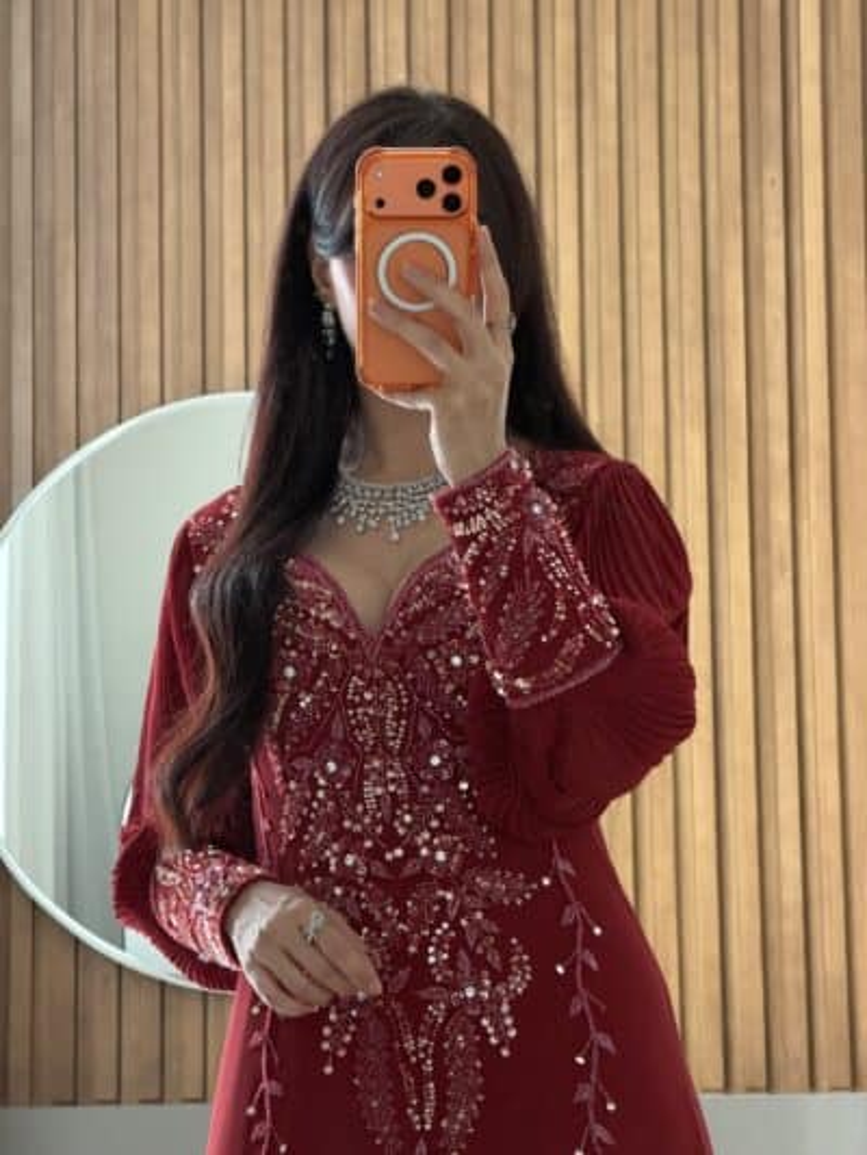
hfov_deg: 14.8
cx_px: 434
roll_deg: +0.5
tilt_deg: -19.3
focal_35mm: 100
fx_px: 3338
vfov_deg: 19.6
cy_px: 578
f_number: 2.8
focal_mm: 16.89
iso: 640
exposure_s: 1/69
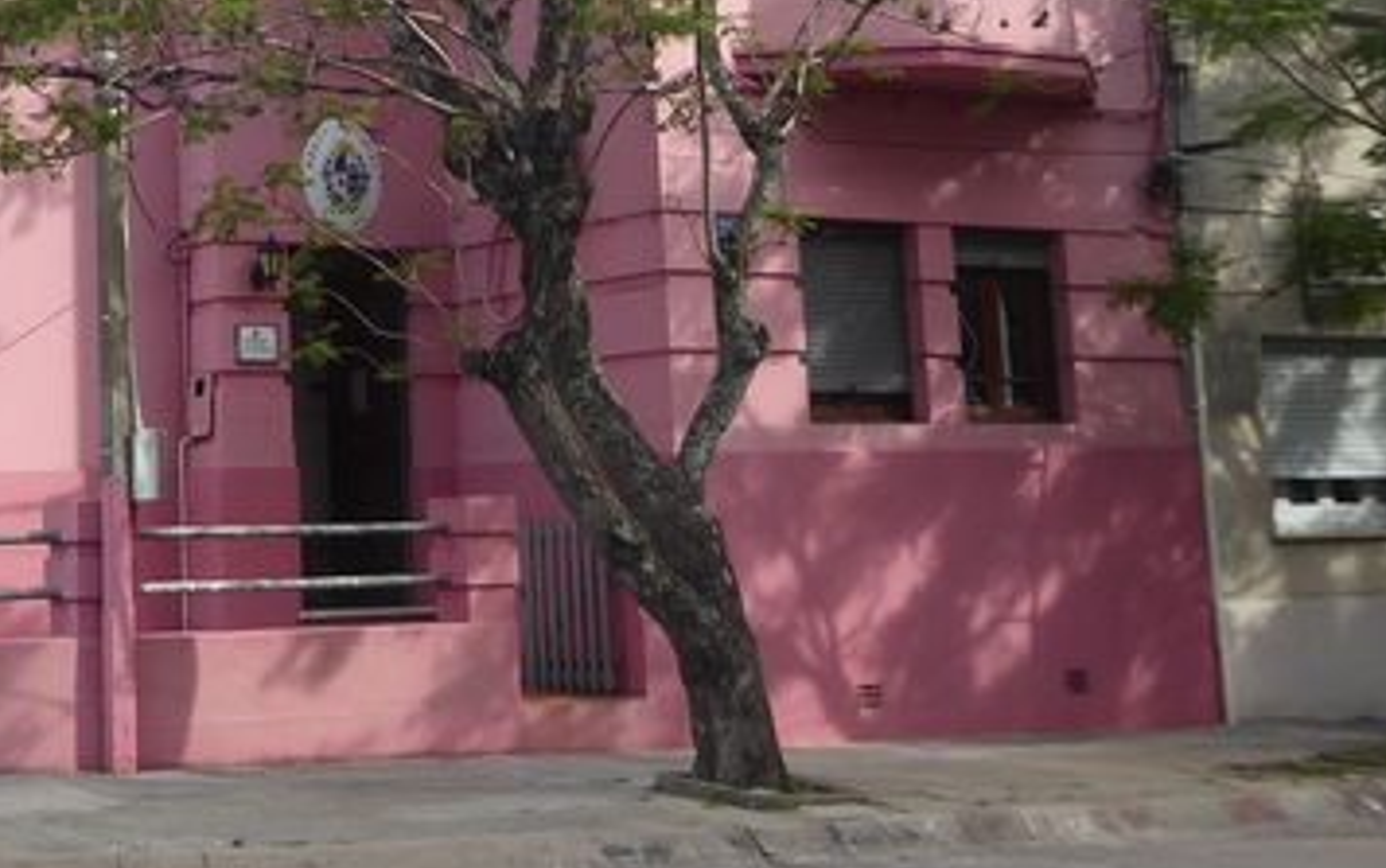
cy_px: 140
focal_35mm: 69
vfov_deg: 18.7
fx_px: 2608
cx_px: 140
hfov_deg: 28.6
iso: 80
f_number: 3.5
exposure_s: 1/320
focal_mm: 5
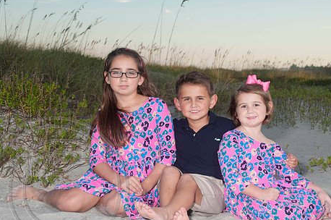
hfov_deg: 26.7
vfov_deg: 17.9
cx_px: 185
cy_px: 118
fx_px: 698
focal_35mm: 76
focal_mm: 40
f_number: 8
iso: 100
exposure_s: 1/160
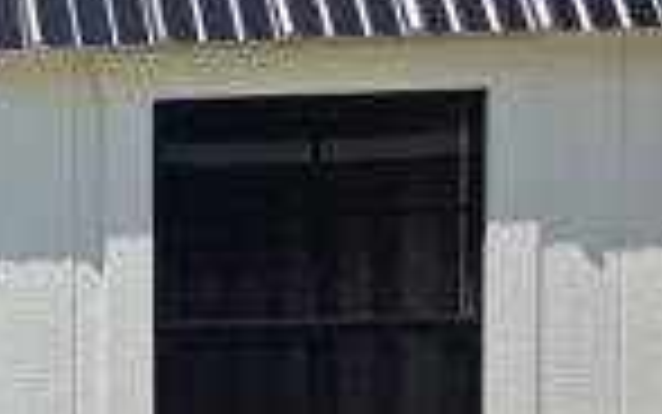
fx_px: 1913
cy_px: 468
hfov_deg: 16.5
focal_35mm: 106
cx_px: -527
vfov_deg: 12.1
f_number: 1.7
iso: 50
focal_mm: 6.3
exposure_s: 1/7944
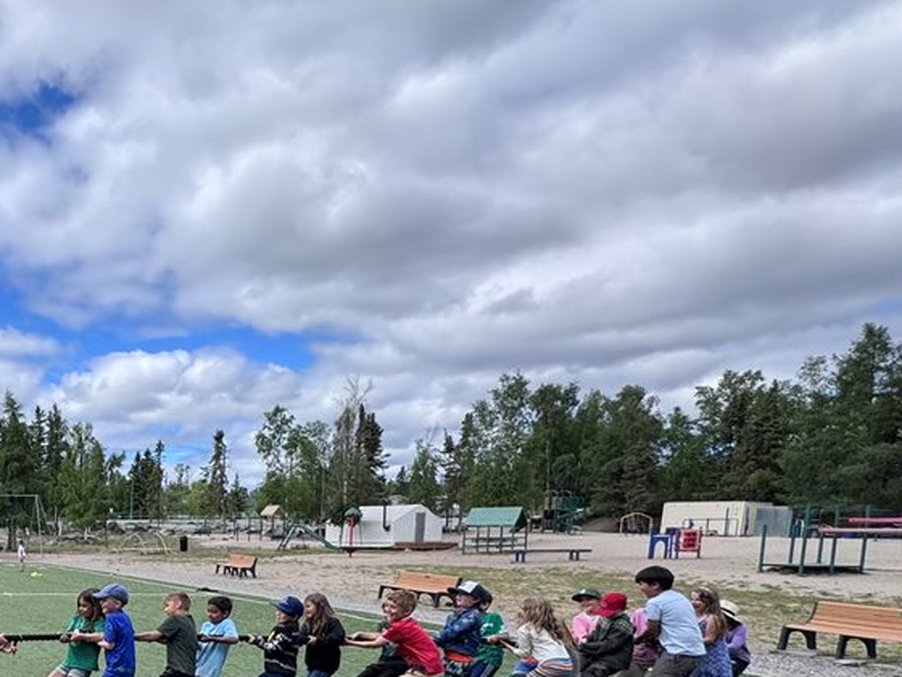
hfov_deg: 47.2
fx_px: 782
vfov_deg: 42.9
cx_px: -45
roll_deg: -0.5
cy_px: 609
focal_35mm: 30
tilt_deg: -6.4
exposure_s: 1/1395
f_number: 2.2
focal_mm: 2.22
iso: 40
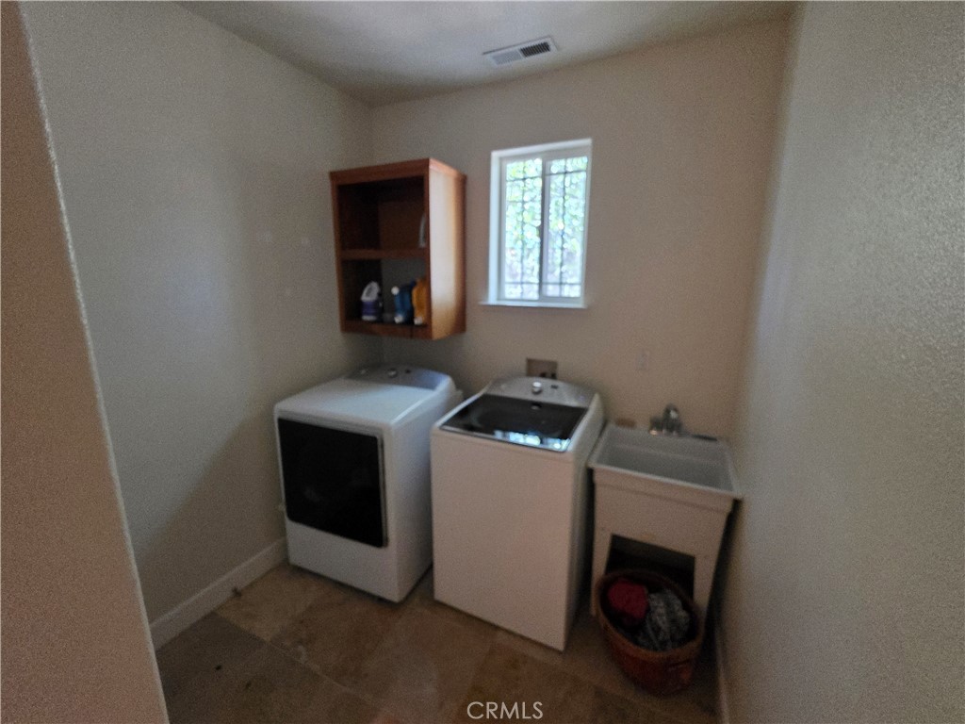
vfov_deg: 89.9
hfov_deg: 106.2
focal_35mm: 13
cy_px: 362
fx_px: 362
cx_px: 482
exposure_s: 1/60
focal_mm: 2.2
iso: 1000
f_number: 1.9
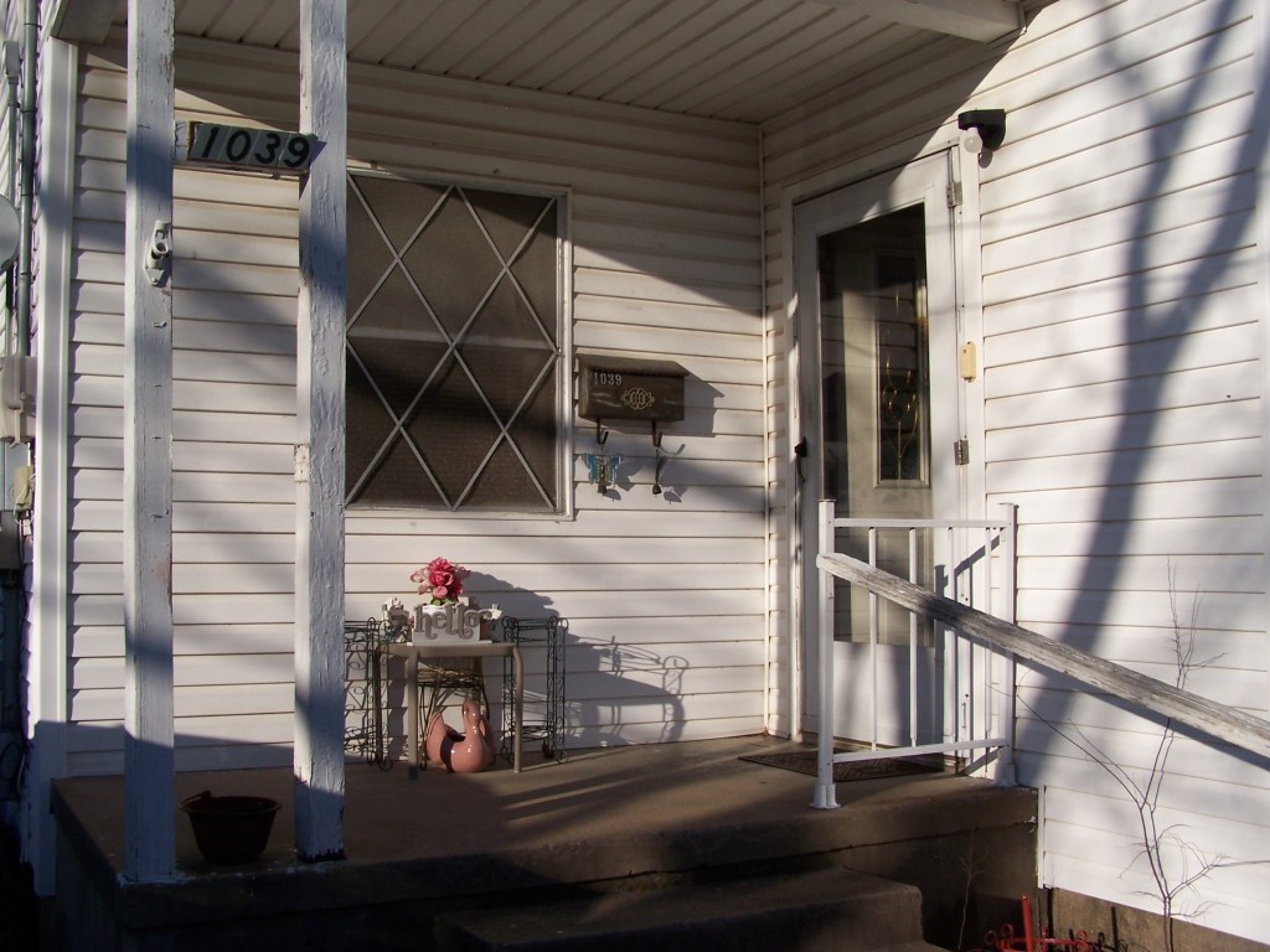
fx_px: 1394
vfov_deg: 37.7
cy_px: 476
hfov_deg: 49.0
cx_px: 635
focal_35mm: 38
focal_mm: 6.3
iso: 80
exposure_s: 1/640
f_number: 5.6
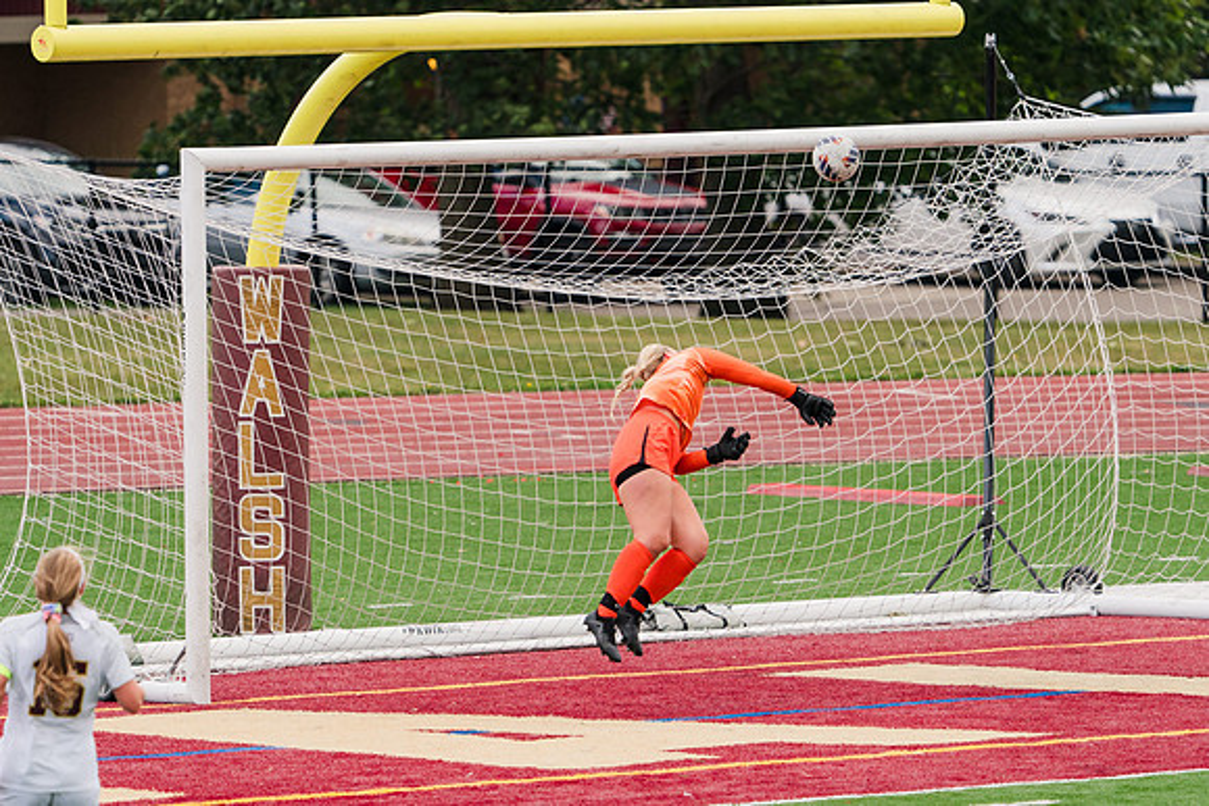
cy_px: 480
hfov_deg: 4.4
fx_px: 15876
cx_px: 642
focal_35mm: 473
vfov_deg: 2.9
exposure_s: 1/1600
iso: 1000
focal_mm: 397
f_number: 6.3
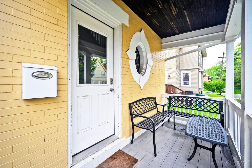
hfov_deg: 104.3
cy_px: 84
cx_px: 126
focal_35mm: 14
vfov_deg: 81.2
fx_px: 98
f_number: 4
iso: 450
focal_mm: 14
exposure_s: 1/125
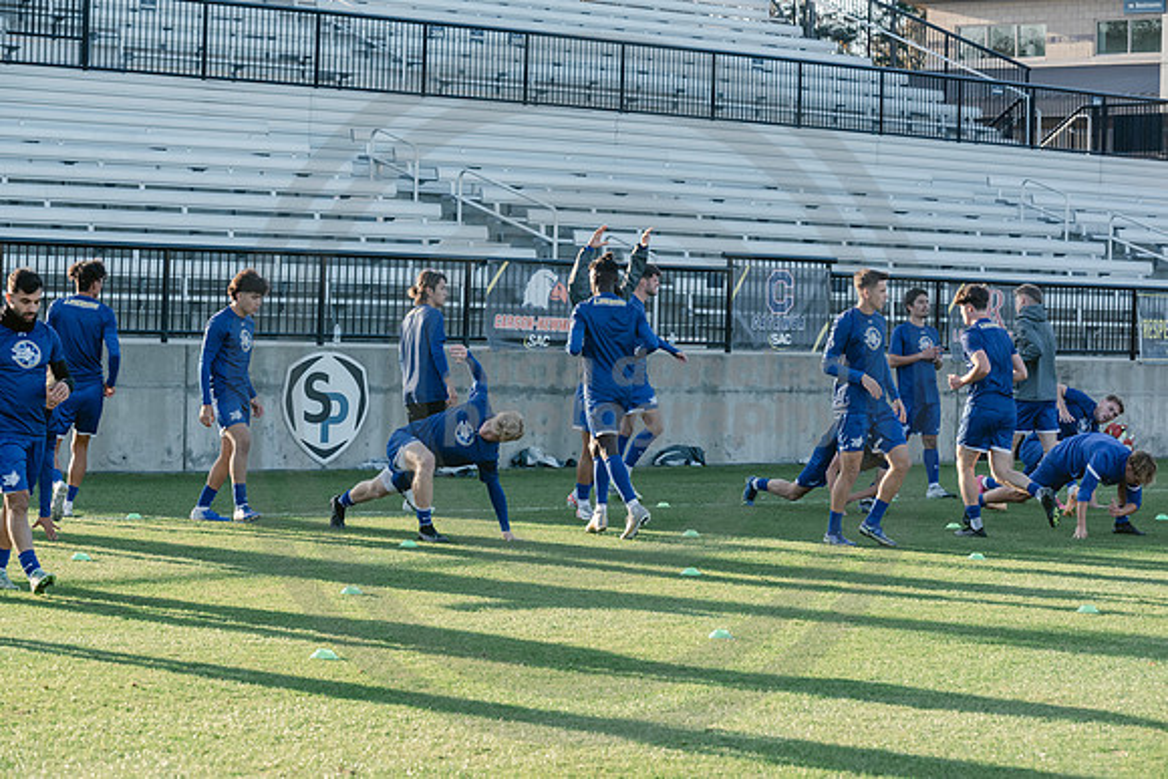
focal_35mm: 102
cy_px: 390
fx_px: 3310
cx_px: 584
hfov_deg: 20.0
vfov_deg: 13.4
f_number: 6.3
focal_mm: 102
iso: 1250
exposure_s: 1/1000
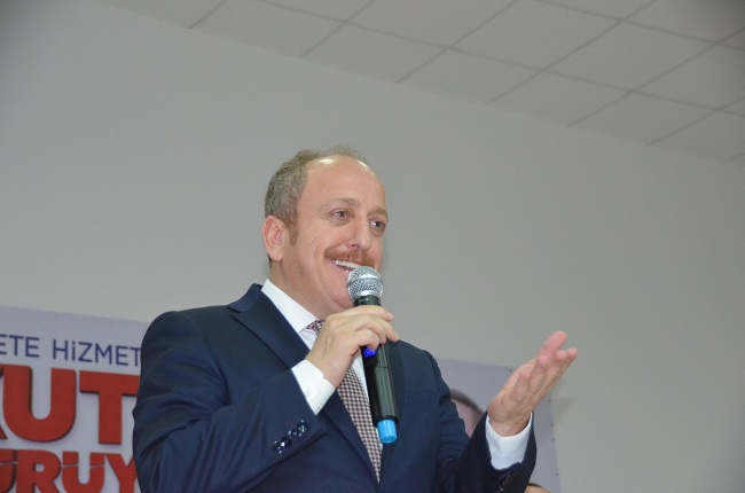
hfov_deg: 26.1
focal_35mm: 78
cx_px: 372
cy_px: 246
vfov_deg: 17.4
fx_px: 1610
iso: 2500
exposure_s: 1/60
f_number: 4.8
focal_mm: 52
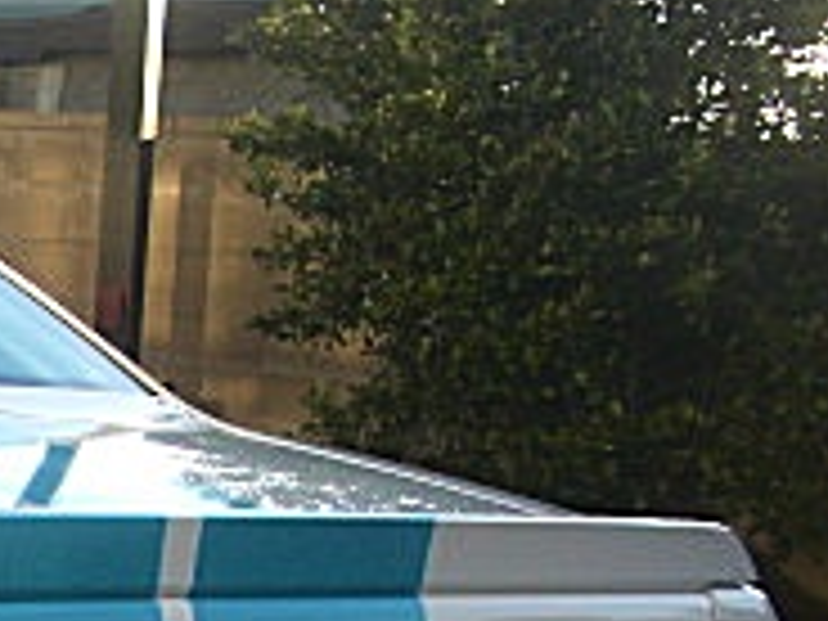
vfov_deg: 11.4
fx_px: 2990
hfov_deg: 14.5
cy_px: 882
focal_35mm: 125
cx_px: -468
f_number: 2.8
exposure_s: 1/250
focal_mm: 6.3
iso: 50
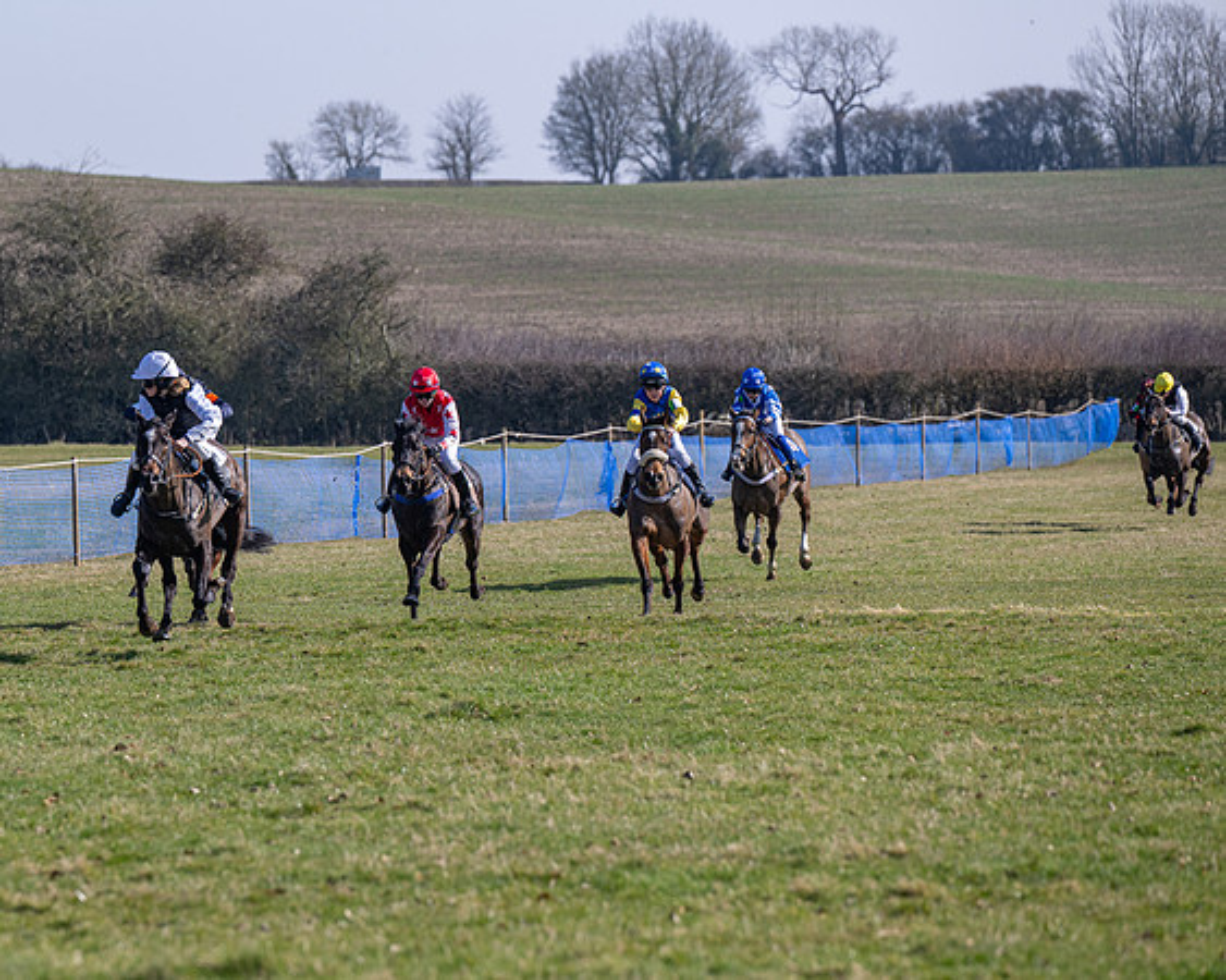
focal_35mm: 245
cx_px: 383
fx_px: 8898
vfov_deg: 6.3
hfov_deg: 7.9
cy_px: 501
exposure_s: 1/1250
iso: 200
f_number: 5
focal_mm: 190
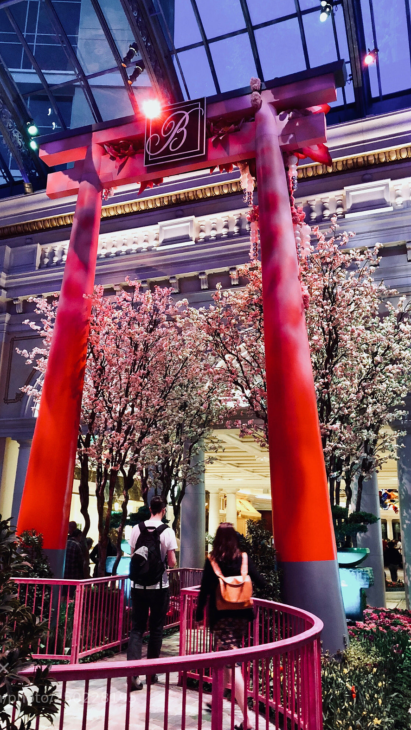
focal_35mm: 31
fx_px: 600
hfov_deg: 37.7
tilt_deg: +15.8
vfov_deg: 62.6
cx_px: 172
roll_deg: -2.3
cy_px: 363
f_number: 1.8
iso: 100
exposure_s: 1/9
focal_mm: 3.99
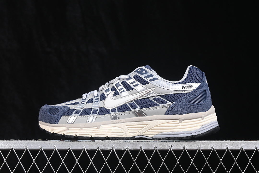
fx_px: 540
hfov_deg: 27.0
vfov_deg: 18.2
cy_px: 86
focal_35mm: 75
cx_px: 130
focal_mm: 50
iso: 160
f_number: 7.1
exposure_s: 1/80
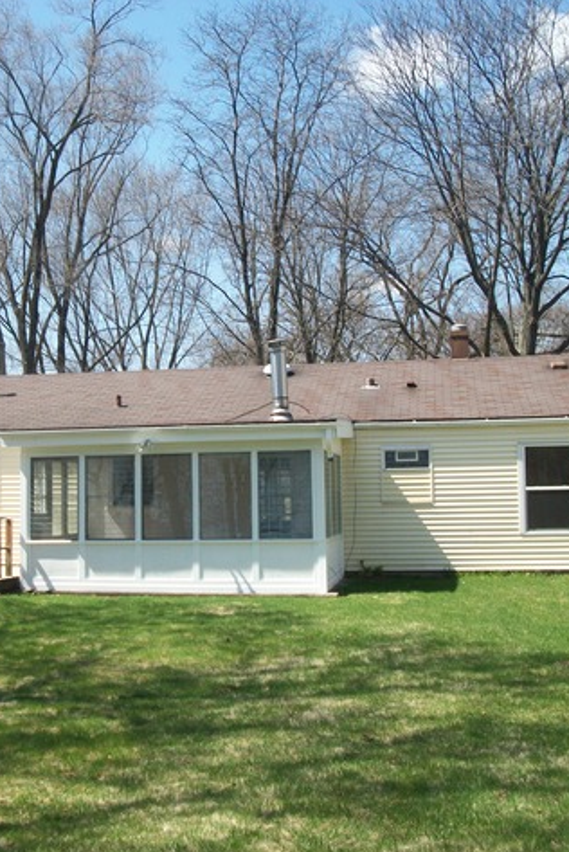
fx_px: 1065
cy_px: 431
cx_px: 148
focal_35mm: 45
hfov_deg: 29.5
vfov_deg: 43.6
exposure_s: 1/100
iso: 80
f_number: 8.8
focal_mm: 5.7
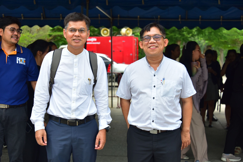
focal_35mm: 68
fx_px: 459
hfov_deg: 29.6
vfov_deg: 20.0
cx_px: 122
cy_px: 81
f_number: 5.6
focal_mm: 68
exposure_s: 1/400
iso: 400
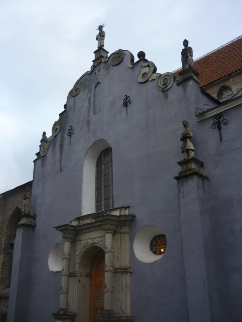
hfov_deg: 42.9
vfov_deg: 55.4
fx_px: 308
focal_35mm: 33
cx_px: 121
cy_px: 161
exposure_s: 1/100
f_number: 2.8
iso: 100
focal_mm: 5.5
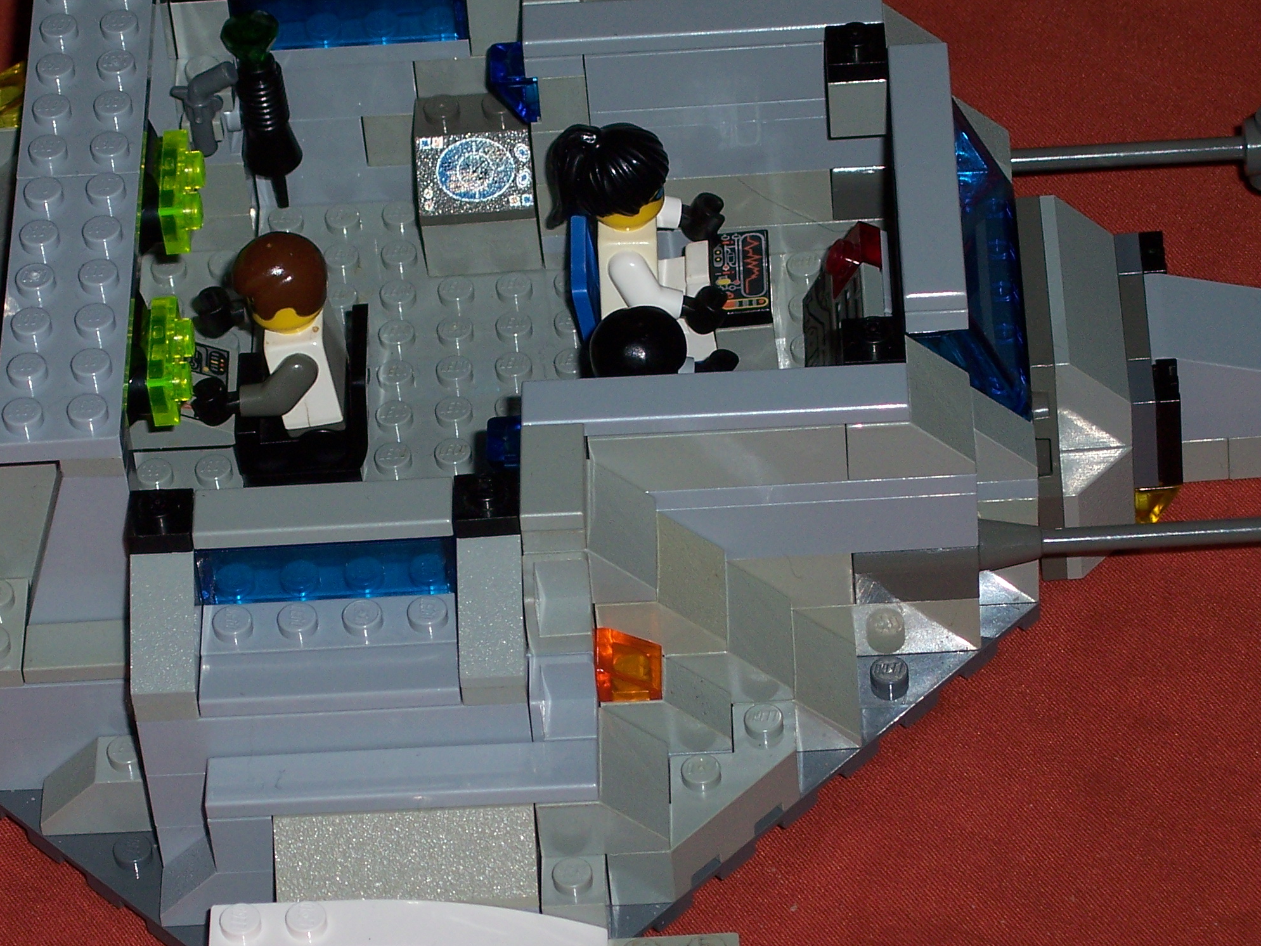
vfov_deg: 8.8
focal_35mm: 168
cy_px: 475
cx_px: 526
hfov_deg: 11.8
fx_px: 6120
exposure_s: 1/1000
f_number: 6.7
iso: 100
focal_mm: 24
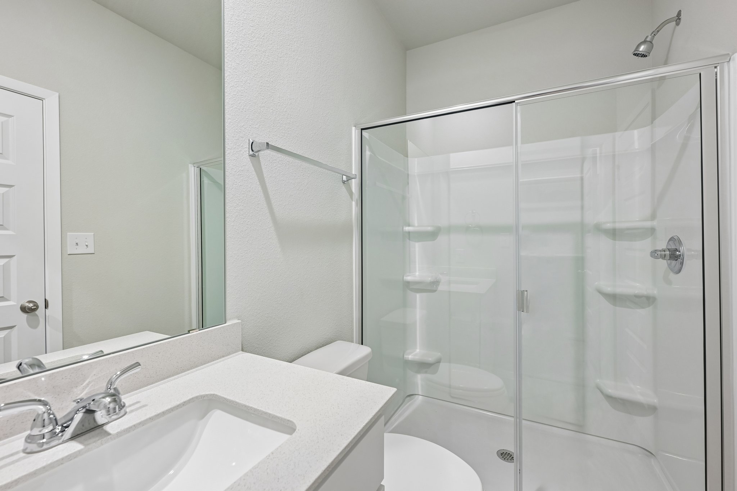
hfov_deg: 100.4
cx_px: 368
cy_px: 246
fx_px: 307
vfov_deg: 77.3
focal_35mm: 15
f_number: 6.7
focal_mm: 15
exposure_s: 1/10
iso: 400
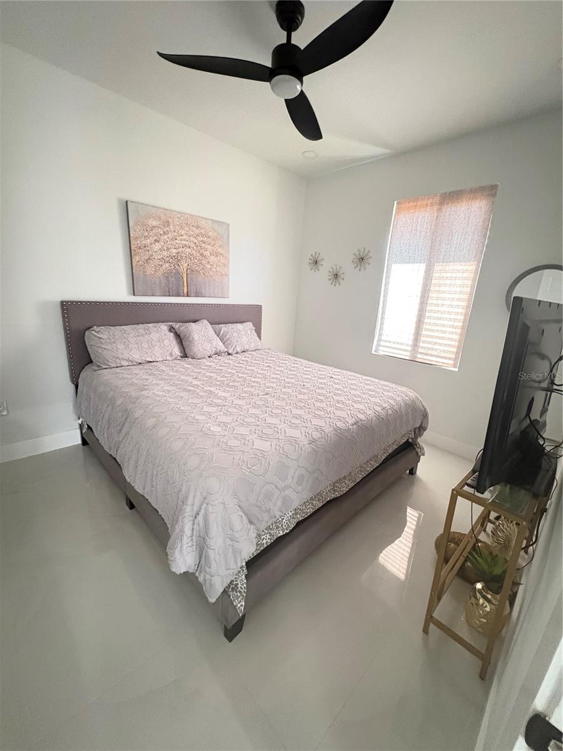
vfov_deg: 102.1
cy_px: 376
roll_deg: -3.6
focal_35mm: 14
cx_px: 282
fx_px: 304
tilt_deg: -15.3
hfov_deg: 85.7
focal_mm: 2.22
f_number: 2.2
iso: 1000
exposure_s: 1/32
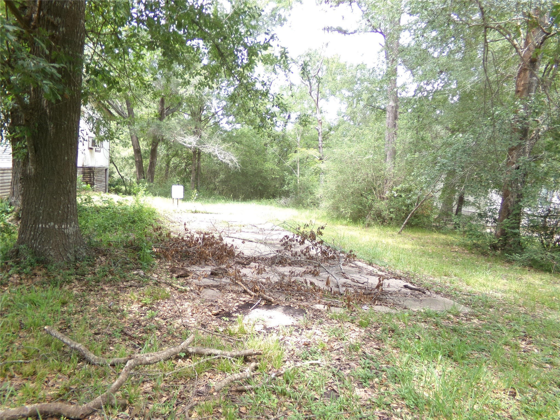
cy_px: 210
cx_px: 280
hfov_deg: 71.6
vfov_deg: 56.8
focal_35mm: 24
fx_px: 388
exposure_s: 1/60
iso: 100
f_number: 3.7
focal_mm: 4.3
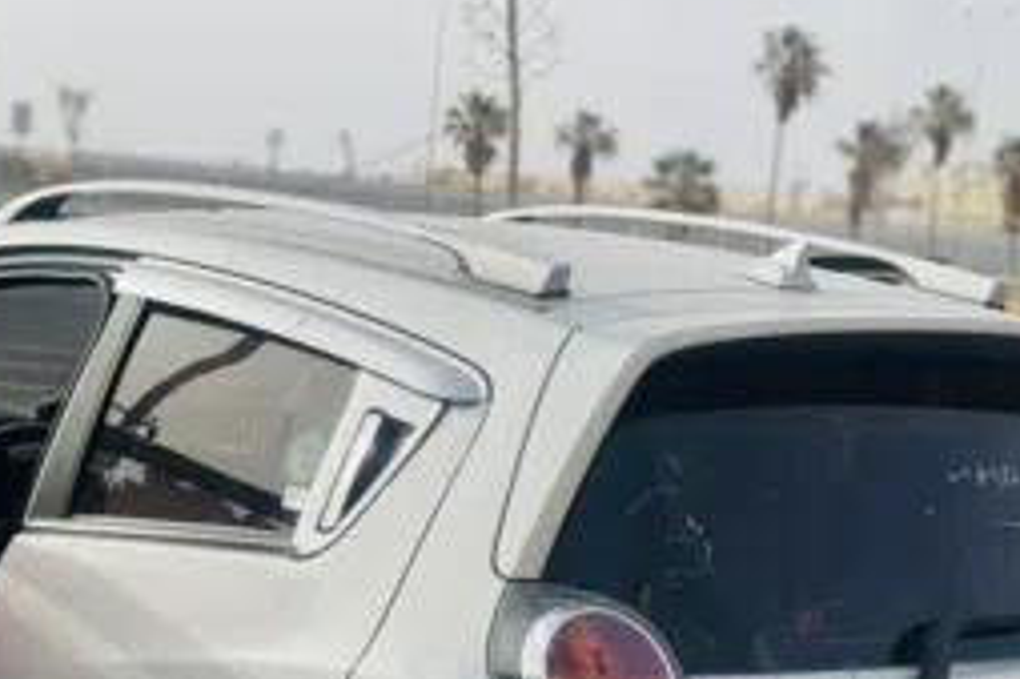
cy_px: 611
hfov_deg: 19.5
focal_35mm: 105
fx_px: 2973
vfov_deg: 12.9
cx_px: 546
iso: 32
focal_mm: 7.5
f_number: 2.2
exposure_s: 1/1845
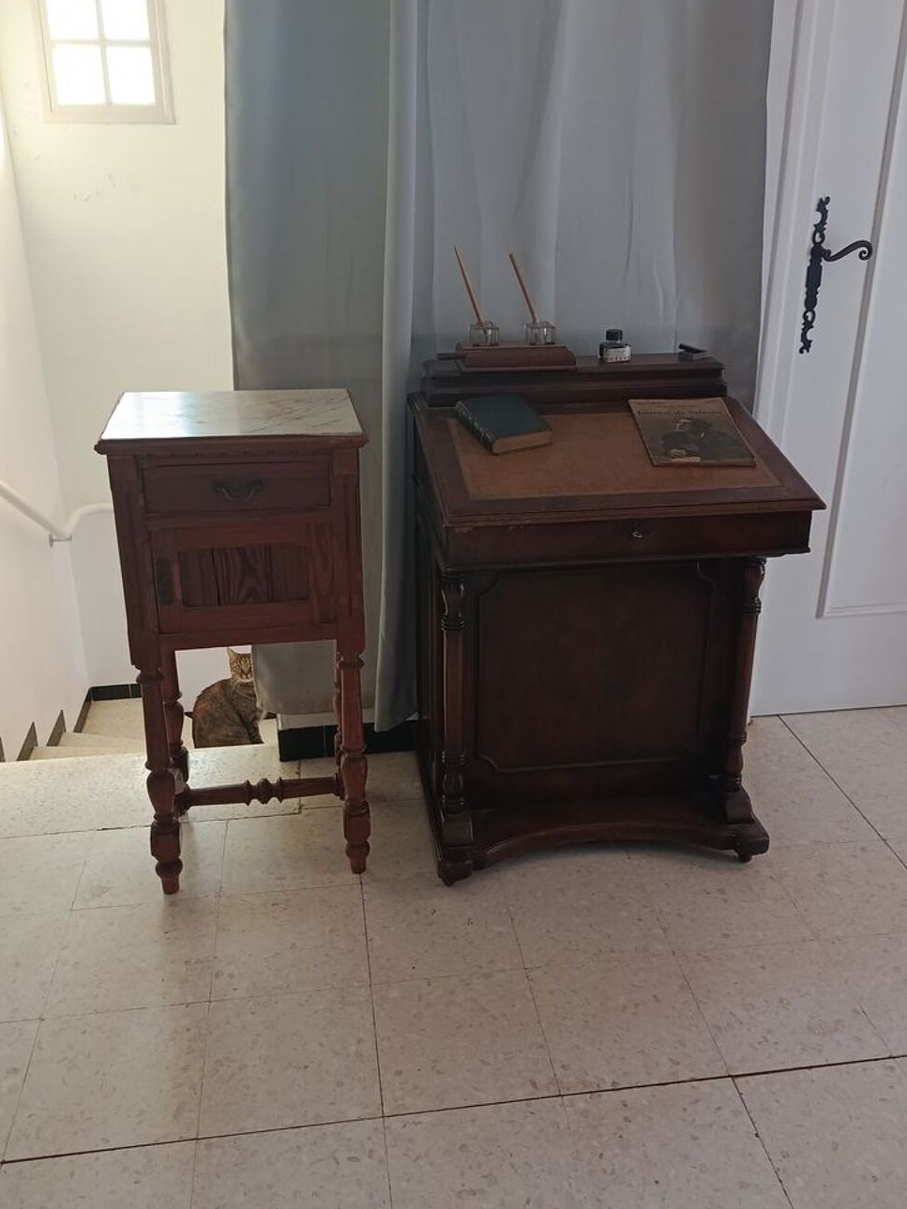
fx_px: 1048
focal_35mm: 30
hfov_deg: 46.8
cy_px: 586
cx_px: 460
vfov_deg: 59.9
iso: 606
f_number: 1.7
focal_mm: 5.24
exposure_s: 1/50
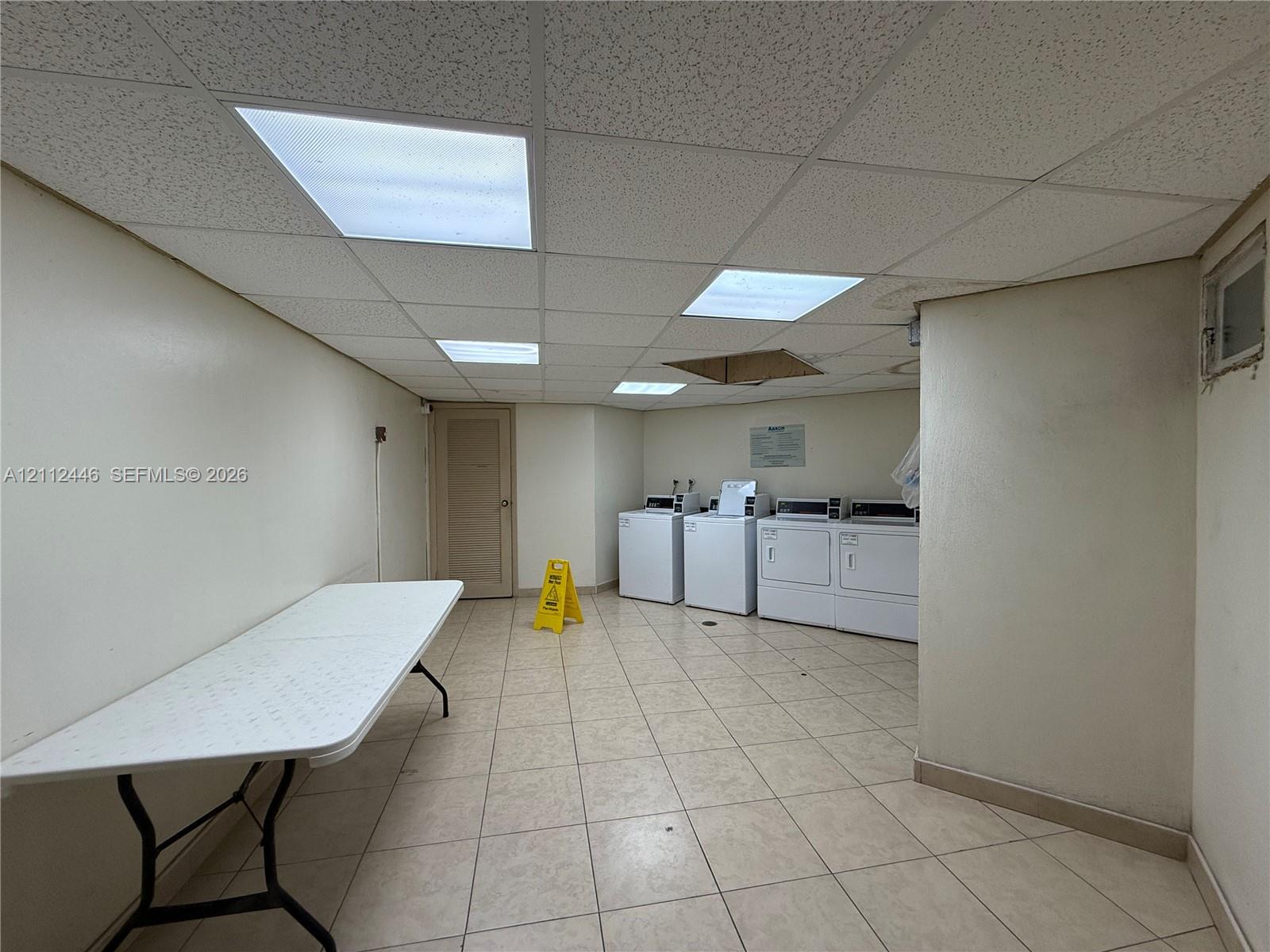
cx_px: 635
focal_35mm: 14
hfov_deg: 102.1
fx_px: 514
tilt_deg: -0.7
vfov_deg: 85.7
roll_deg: +0.4
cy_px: 476
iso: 160
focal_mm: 2.22
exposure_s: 1/120
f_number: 2.2
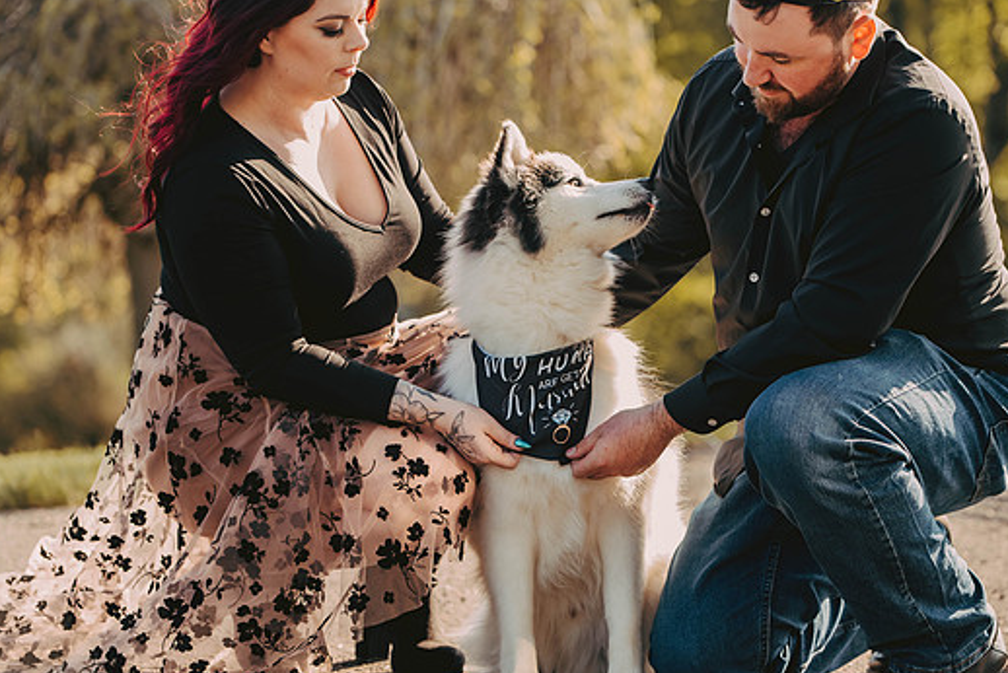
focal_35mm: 112
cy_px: 341
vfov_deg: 12.2
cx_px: 523
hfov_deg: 18.3
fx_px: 3138
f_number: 2.8
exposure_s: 1/640
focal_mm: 100
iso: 400
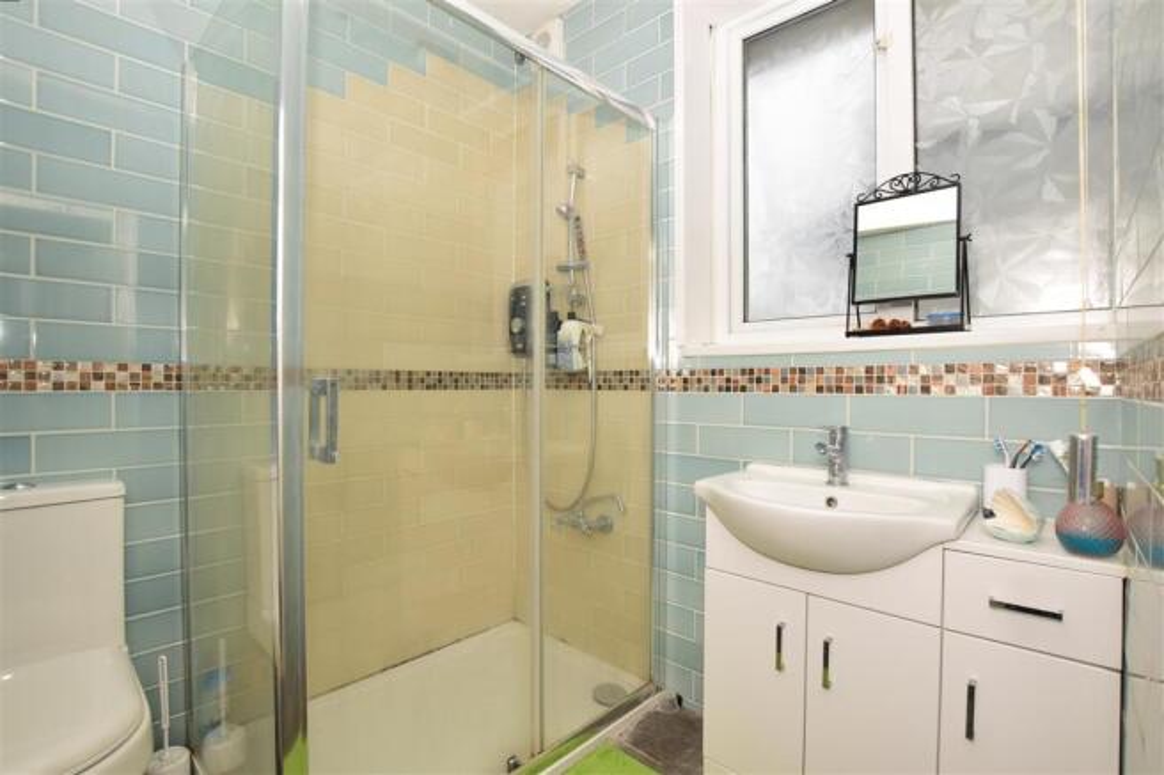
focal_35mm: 15
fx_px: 485
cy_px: 388
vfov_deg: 77.3
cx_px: 582
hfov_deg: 100.4
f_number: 9
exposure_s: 1/200
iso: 400
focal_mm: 10
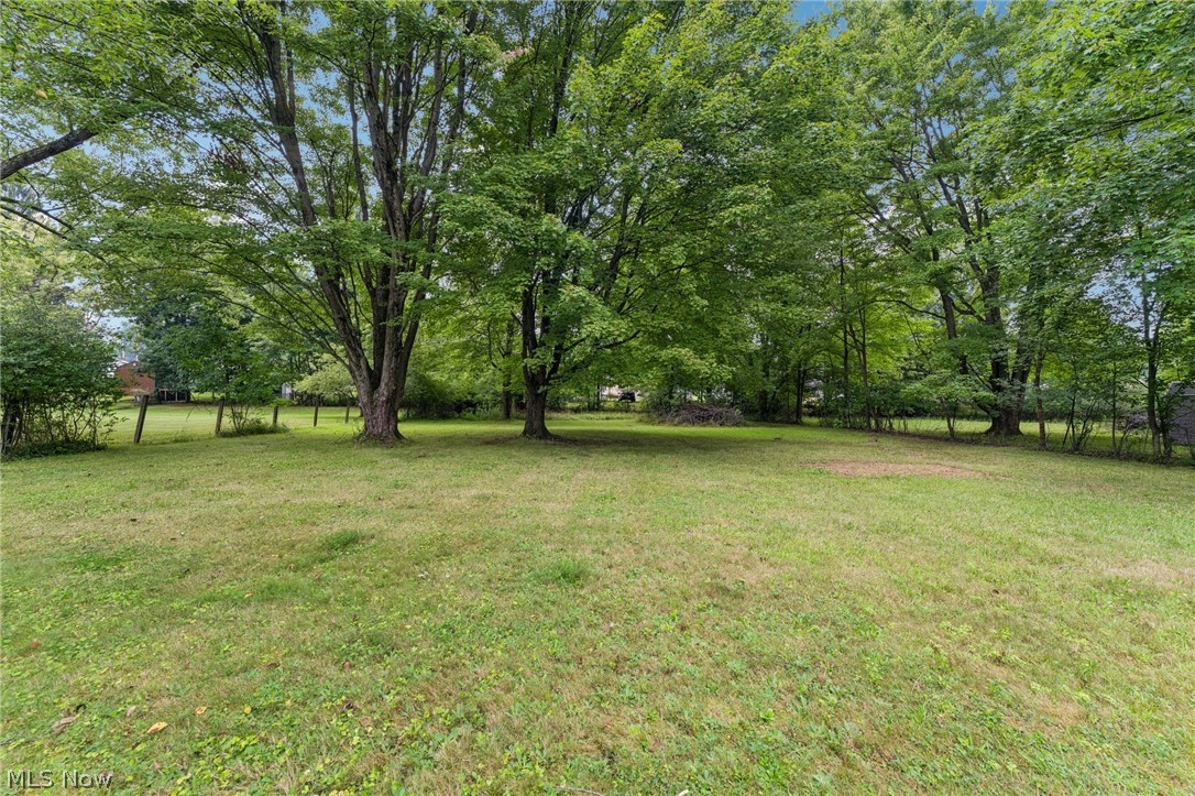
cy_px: 398
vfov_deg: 81.2
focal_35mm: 14
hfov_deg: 104.3
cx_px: 598
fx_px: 464
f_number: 8
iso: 200
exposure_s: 1/10
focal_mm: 14
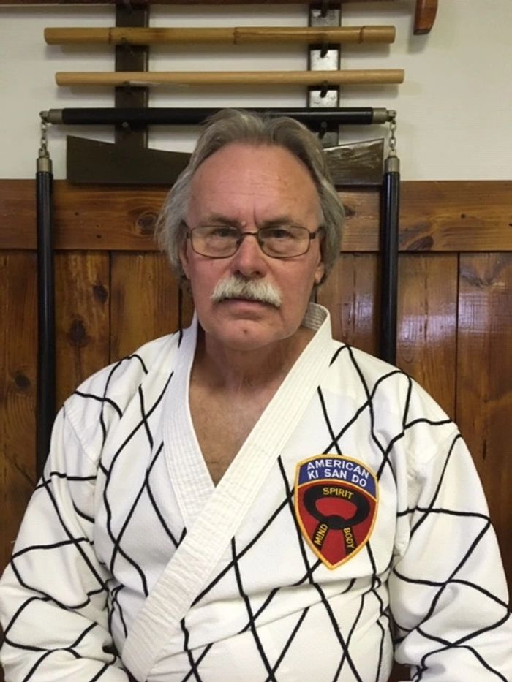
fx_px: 572
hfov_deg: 48.2
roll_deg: +1.4
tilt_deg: -2.8
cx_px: 256
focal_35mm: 29
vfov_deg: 61.7
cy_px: 341
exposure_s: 1/20
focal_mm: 4.15
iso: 200
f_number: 2.2
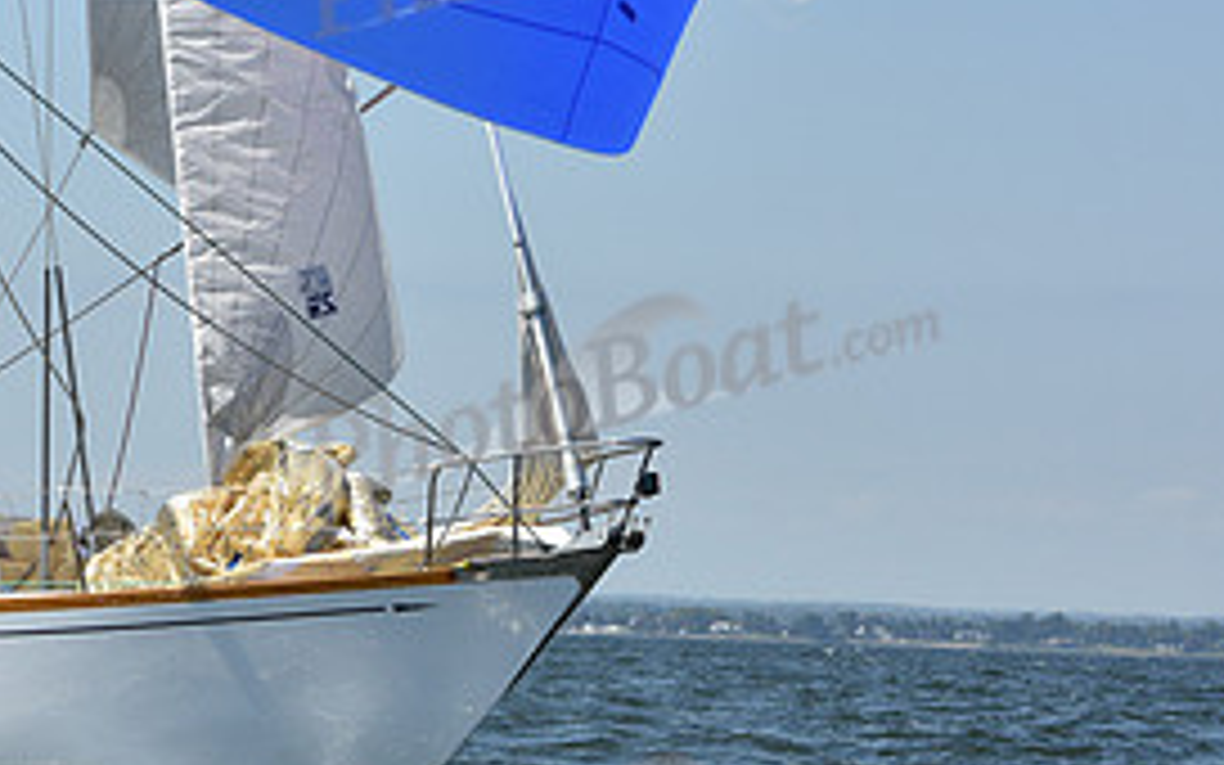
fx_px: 5804
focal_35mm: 174
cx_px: 76
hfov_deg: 11.9
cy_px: 218
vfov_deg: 7.5
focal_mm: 80
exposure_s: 1/1250
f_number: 8
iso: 250
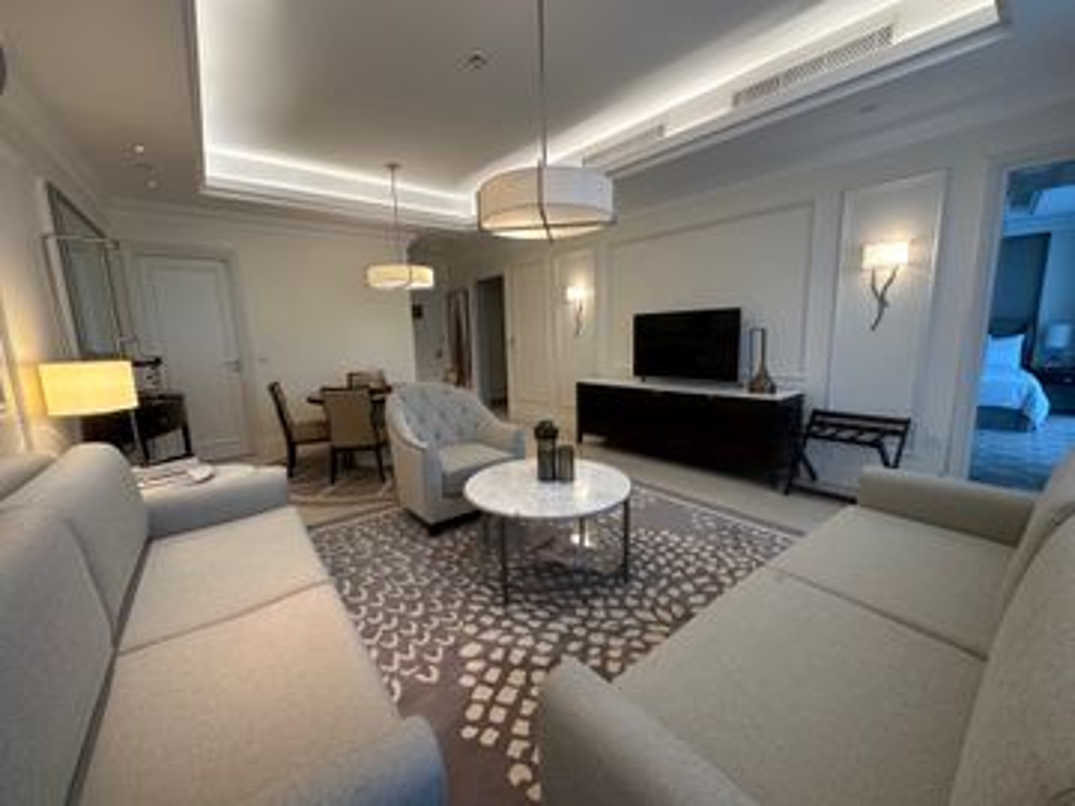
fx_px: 435
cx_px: 538
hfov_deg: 102.1
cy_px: 403
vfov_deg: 85.7
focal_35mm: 14
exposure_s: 1/100
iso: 250
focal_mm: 2.22
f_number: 2.2
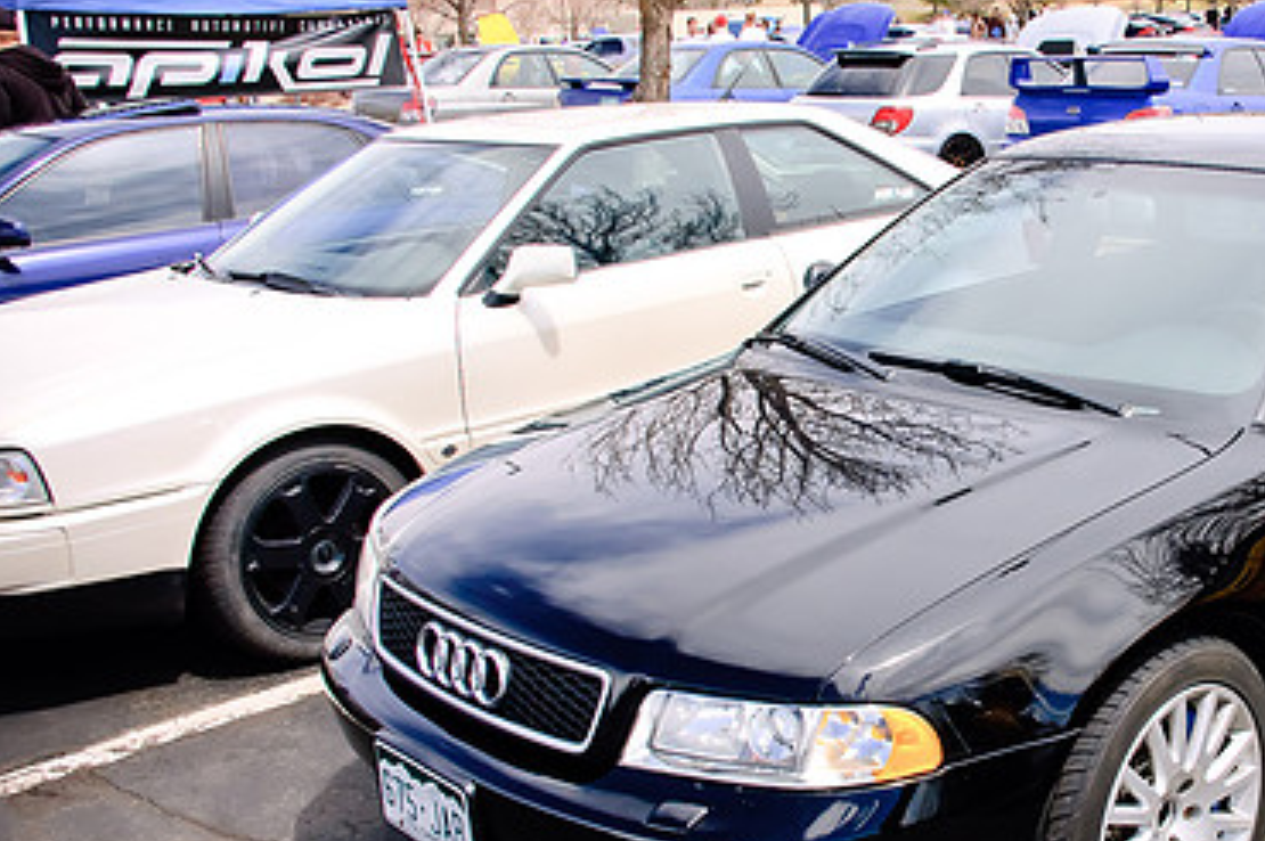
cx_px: 985
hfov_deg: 40.5
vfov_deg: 28.5
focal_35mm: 47
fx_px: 1650
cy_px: 509
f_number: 7.1
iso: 200
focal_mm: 20
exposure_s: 1/200
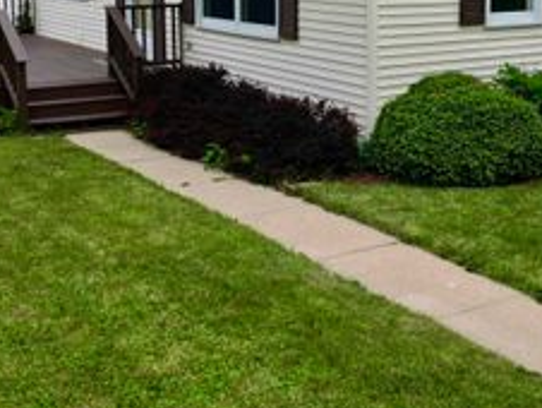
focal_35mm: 53
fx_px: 831
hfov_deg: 35.6
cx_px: 381
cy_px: 49
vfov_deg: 26.7
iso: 110
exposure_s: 1/1250
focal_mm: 6.72
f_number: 1.7
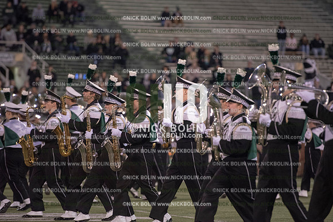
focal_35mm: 200
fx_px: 1850
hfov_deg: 10.3
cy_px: 111
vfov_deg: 6.9
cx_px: 166
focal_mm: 200
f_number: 3.2
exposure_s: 1/1250
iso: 5000
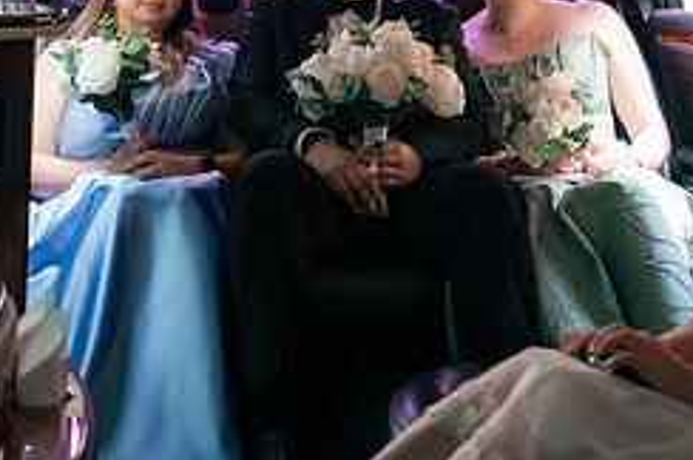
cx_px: 348
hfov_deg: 26.0
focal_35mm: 78
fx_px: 1499
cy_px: -28
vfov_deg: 17.0
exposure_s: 1/125
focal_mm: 30
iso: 1250
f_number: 2.8
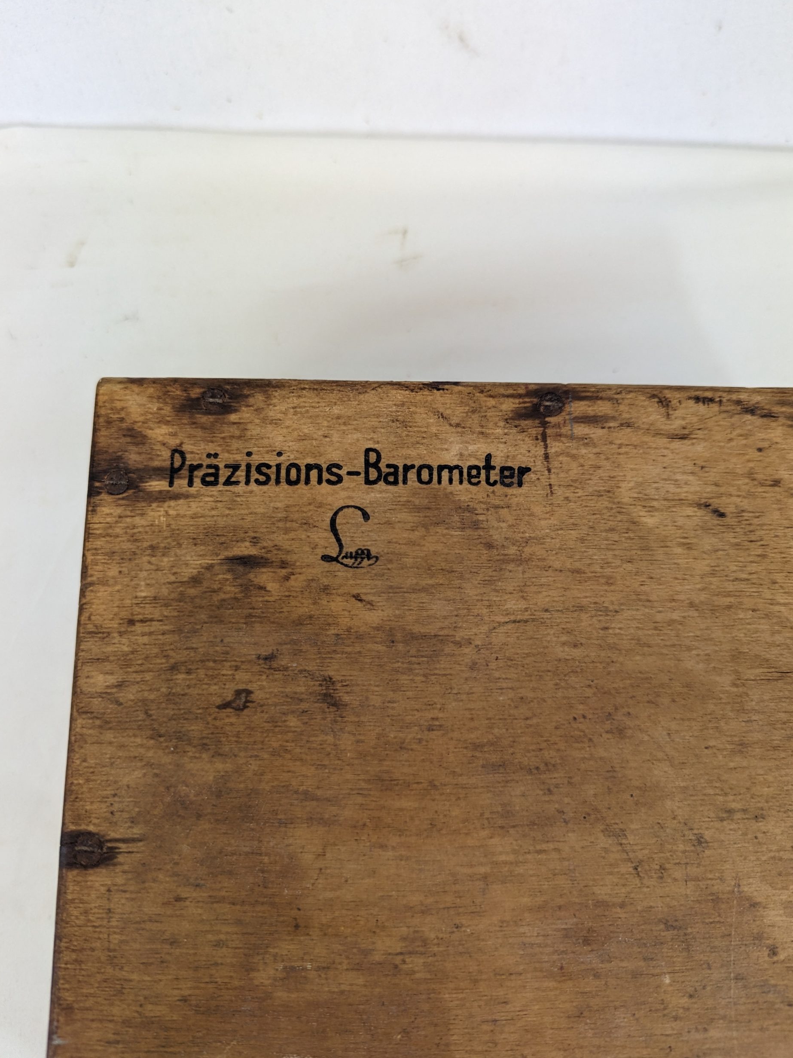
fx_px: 764
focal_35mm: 25
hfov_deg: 54.9
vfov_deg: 69.4
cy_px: 518
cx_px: 390
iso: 141
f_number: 1.85
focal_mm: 6.81
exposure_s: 1/296
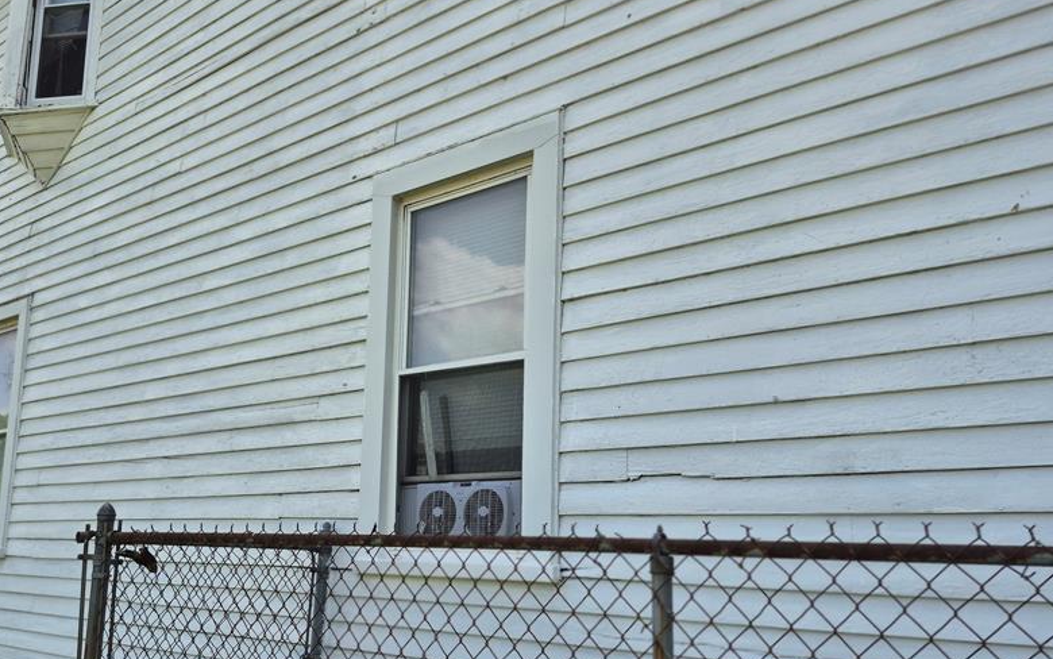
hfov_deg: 58.7
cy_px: 396
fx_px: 919
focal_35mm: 32
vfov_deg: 39.3
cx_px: 383
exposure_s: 1/1504
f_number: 1.8
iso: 25
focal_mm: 5.4
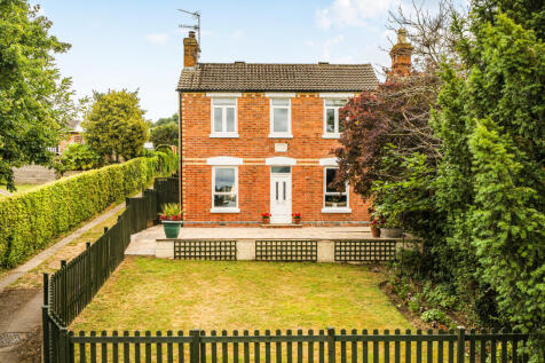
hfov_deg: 57.2
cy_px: 182
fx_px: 499
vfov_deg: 39.9
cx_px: 272
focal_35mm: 33
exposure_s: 1/320
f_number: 8
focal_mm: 22
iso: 400
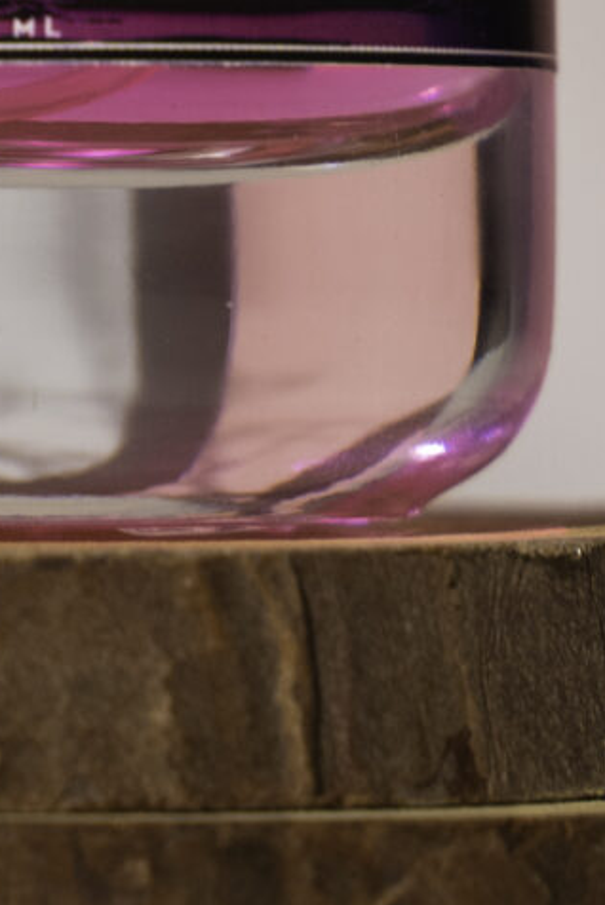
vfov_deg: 5.0
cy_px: -992
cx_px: -64
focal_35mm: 403
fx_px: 10143
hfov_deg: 3.4
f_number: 5.6
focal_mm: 75
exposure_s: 1/125
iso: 500
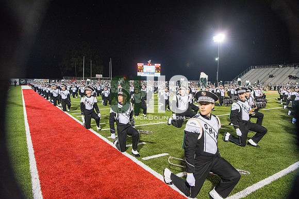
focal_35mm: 24
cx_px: 150
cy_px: 100
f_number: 5.6
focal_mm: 24
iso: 5000
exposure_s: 1/320
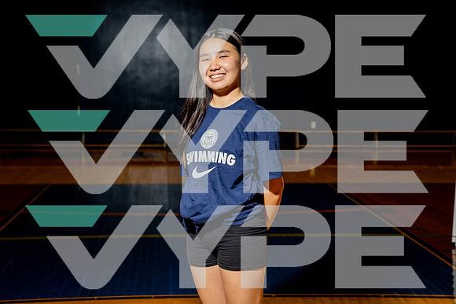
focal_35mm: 72
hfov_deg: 28.2
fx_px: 907
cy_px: 152
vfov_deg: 19.1
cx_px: 228
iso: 400
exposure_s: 1/250
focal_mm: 70
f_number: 5.6
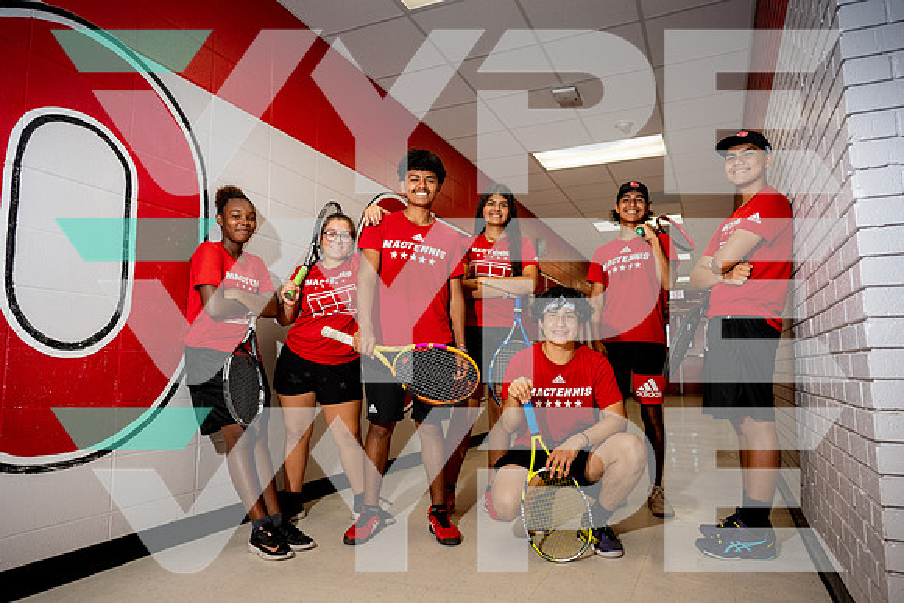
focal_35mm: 24
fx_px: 603
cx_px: 452
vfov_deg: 53.2
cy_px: 302
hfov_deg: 73.7
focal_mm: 24
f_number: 5.6
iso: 200
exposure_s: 1/100
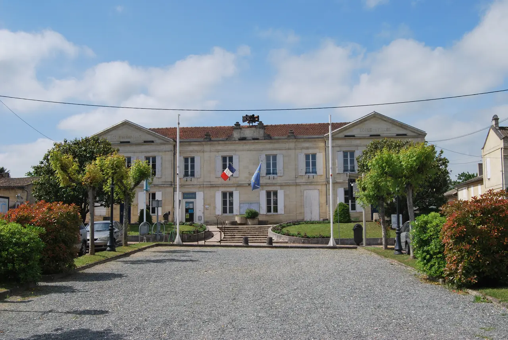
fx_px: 593
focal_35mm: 42
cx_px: 254
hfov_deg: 46.3
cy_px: 170
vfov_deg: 32.0
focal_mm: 28
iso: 100
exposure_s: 1/250
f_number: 8
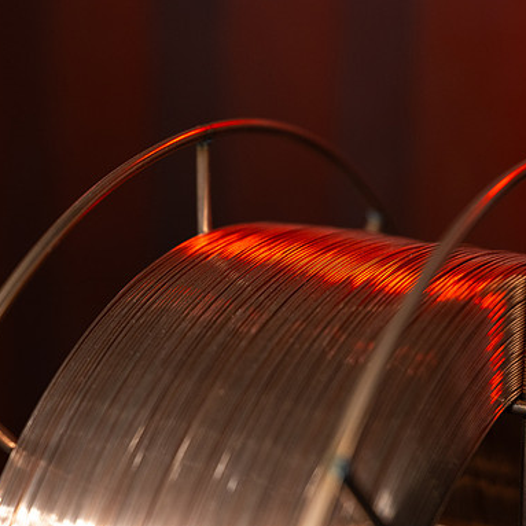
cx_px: 357
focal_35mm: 90
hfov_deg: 19.2
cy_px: 263
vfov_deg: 19.3
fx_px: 1547
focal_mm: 70
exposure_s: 1/100
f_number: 4.5
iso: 800
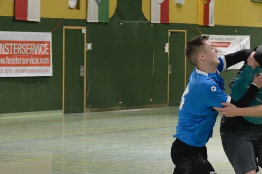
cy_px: 115
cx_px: 191
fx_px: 1191
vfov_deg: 8.3
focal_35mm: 164
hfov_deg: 12.5
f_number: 4.2
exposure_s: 1/200
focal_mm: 55
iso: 1600
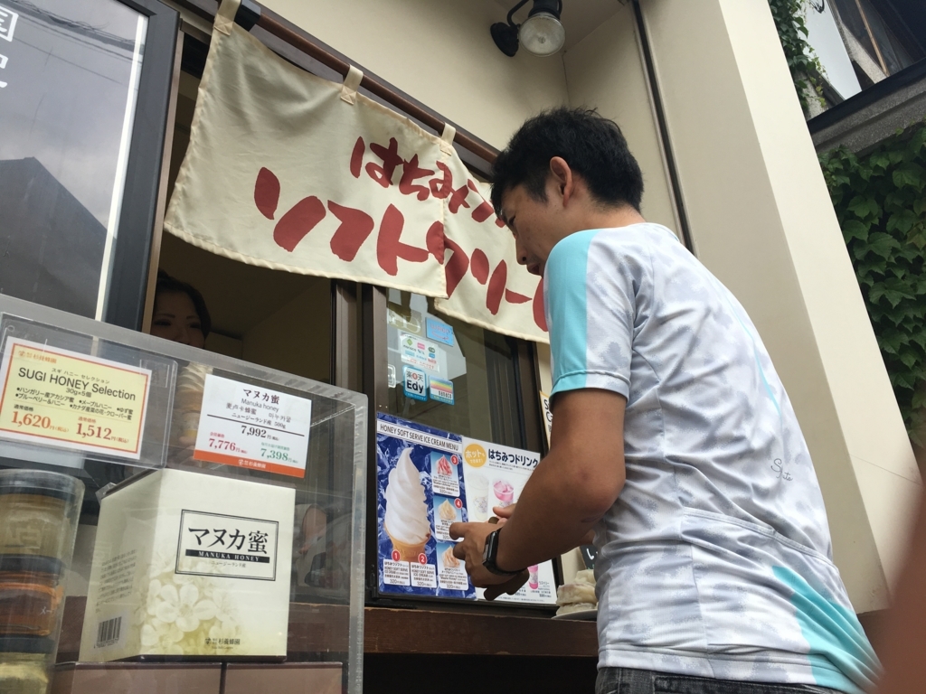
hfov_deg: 61.7
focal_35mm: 29
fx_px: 776
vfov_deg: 48.2
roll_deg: +4.8
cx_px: 463
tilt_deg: +29.2
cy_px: 347
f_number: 2.2
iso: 25
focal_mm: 4.15
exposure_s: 1/432
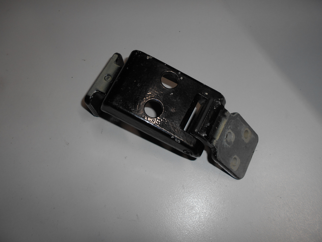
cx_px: 161
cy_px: 121
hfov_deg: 67.3
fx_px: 242
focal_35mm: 26
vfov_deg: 53.1
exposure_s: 1/25
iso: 80
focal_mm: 4.6
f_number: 3.2
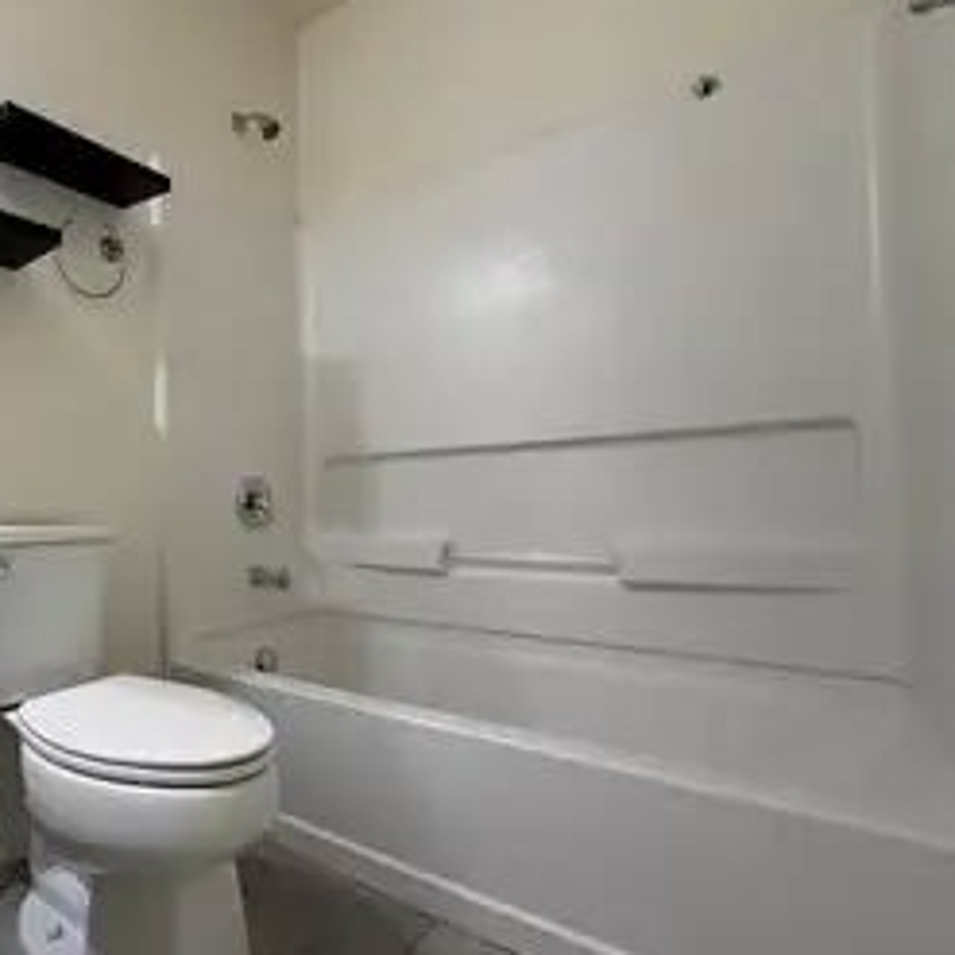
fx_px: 624
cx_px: 201
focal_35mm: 20
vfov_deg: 74.8
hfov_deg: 68.2
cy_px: 495
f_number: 2.2
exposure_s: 1/60
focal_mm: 2.22
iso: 200
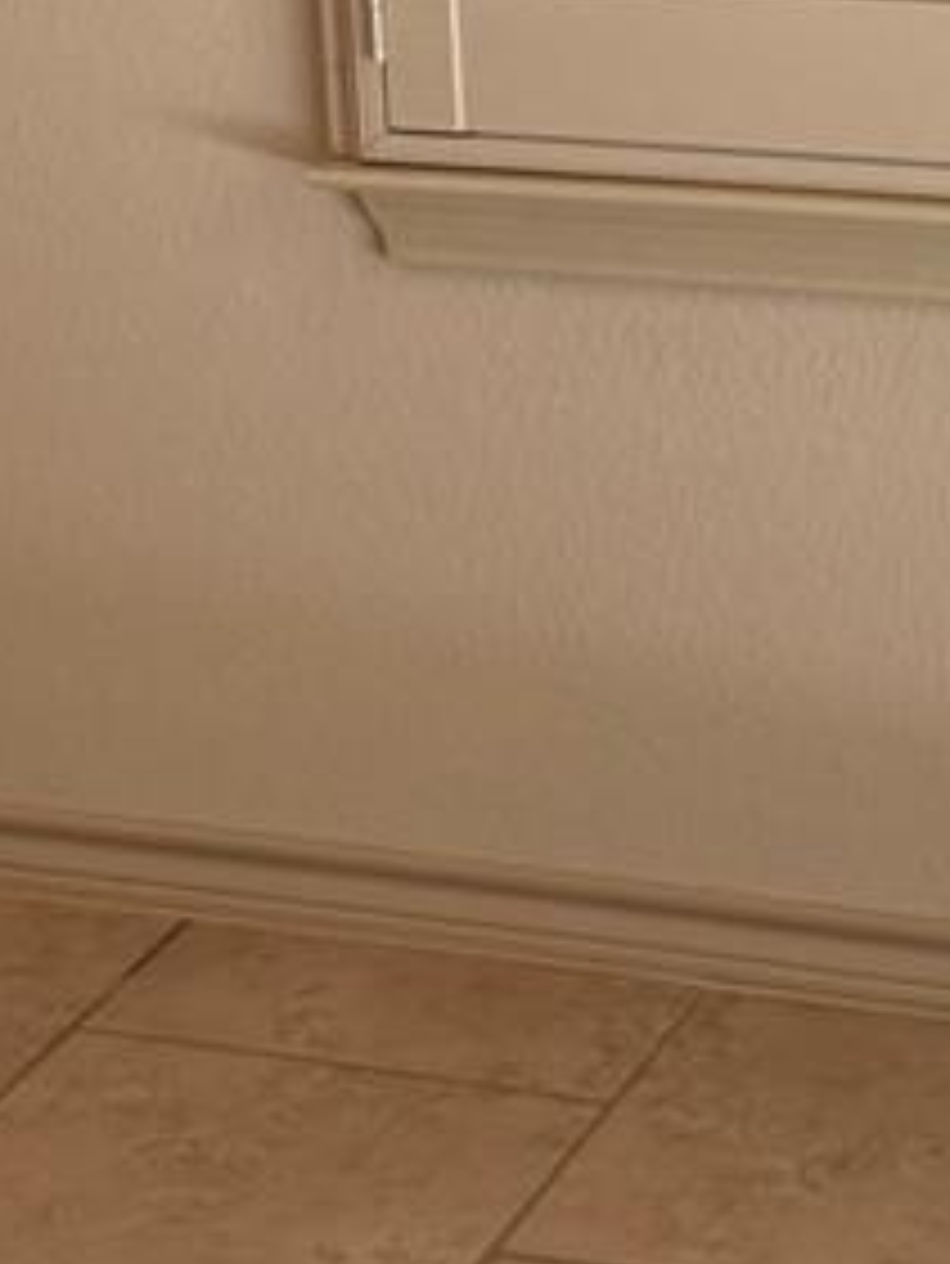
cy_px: -378
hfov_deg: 11.3
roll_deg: +2.4
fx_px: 4790
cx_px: 626
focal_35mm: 131
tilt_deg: -8.5
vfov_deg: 14.4
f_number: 1.78
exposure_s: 1/120
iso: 160
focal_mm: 6.76
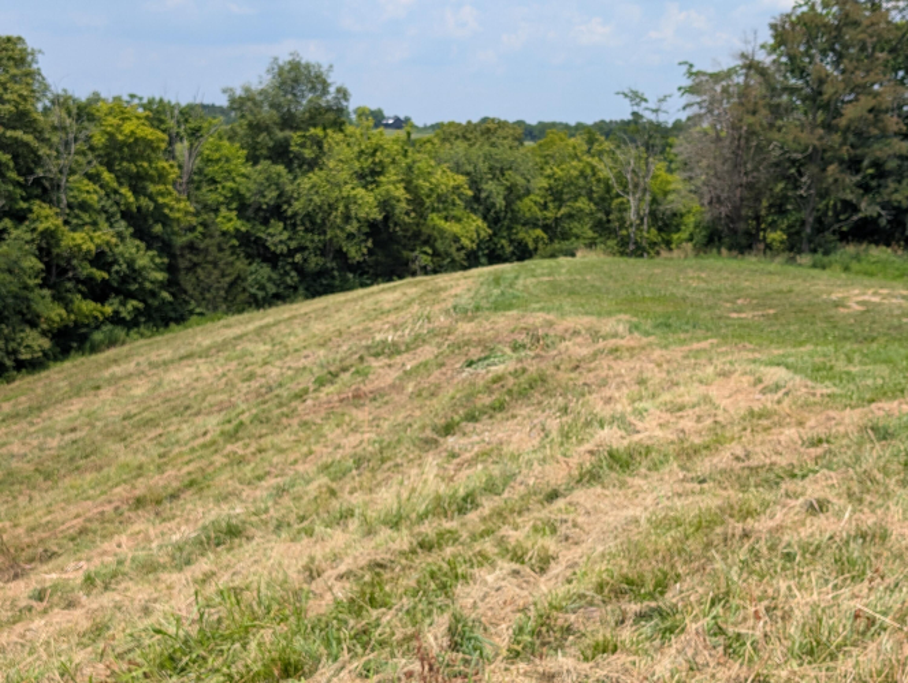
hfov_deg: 38.9
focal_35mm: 49
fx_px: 1287
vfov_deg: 29.7
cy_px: 342
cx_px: 454
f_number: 1.68
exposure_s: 1/1041
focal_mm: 6.9
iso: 24
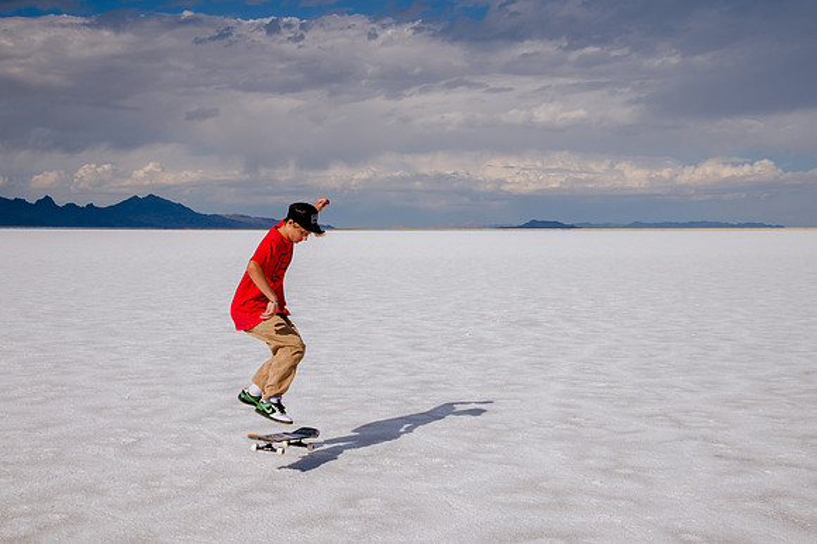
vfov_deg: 29.7
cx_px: 392
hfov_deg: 43.4
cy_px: 287
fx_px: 1026
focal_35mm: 45
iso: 250
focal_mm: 40
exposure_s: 1/1250
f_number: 10
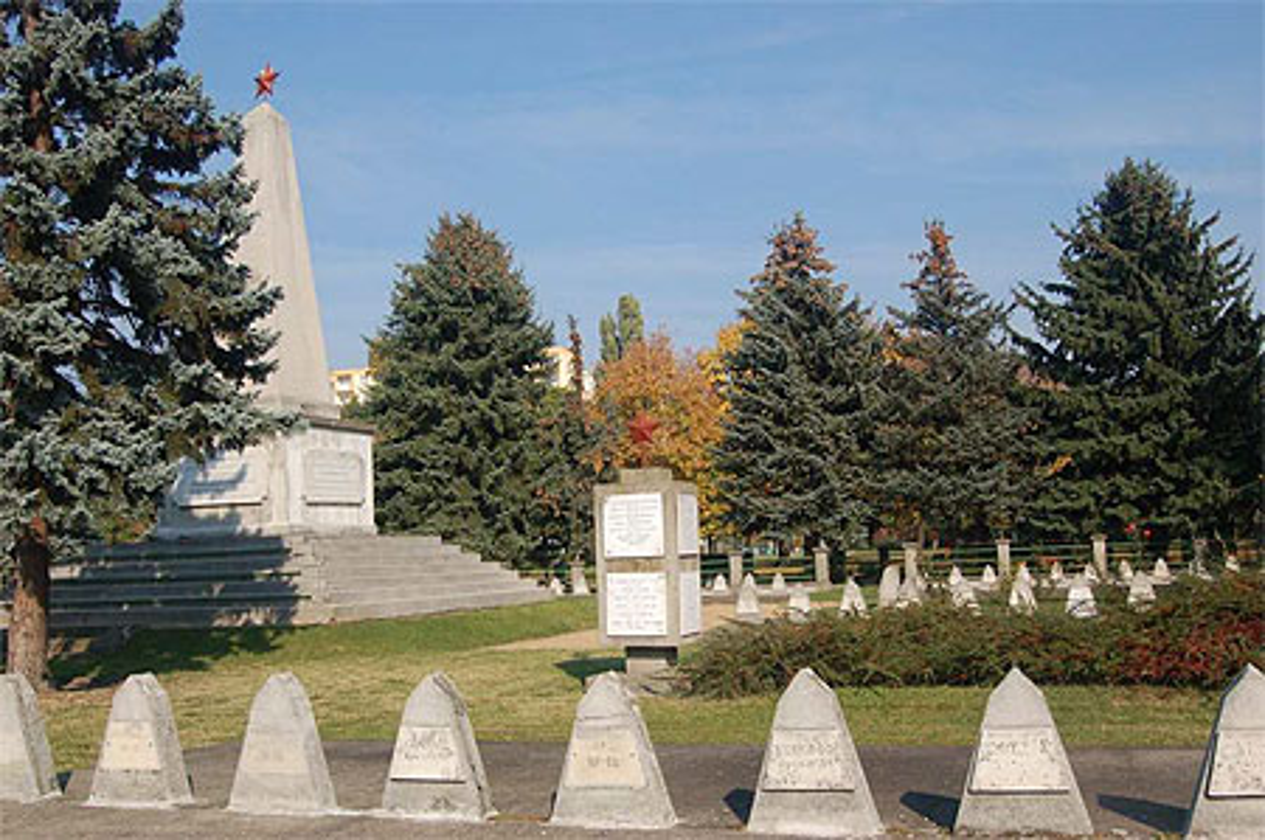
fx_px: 1264
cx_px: 632
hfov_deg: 53.2
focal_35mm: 36
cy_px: 420
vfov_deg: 36.8
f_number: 13
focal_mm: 24
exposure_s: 1/640
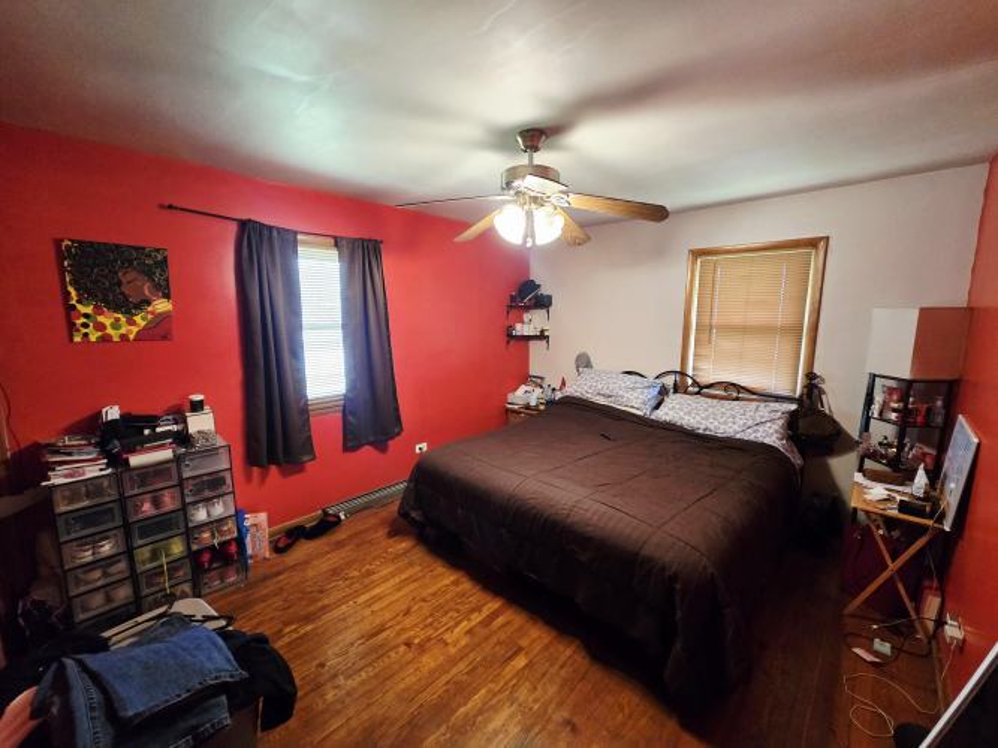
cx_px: 499
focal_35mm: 13
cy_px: 374
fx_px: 375
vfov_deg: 89.9
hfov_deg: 106.2
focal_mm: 2.2
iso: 500
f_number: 2.2
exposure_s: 1/60.2
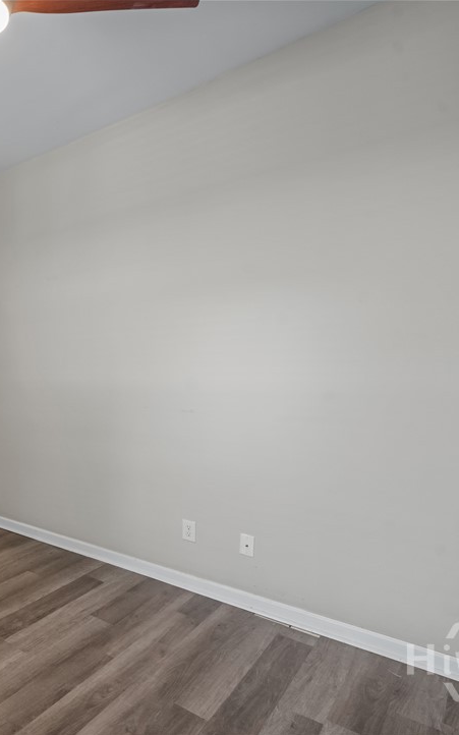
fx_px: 461
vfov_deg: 77.2
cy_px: 368
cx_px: -14
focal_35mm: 23
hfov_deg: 44.0
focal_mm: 15
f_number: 8
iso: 10000
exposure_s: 1/30
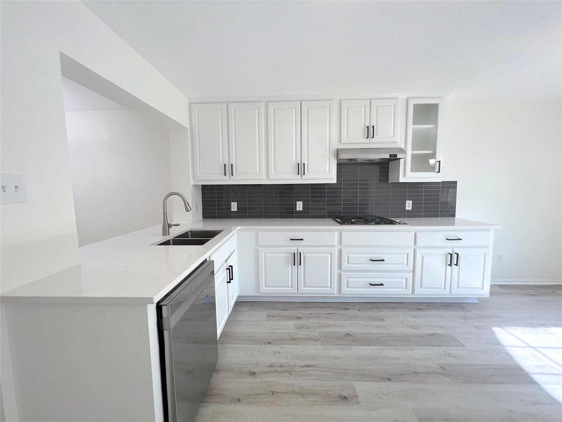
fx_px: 211
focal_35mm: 13
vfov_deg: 89.9
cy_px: 211
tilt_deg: -6.0
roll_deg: +0.4
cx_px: 281
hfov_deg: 106.2
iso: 80
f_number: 1.8
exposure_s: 1/120
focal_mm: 1.57
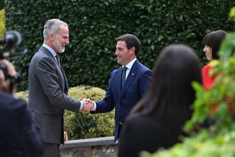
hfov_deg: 11.4
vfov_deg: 7.6
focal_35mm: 180
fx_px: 1175
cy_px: 78
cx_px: 118
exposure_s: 1/400
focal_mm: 180
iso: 2000
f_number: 5.6
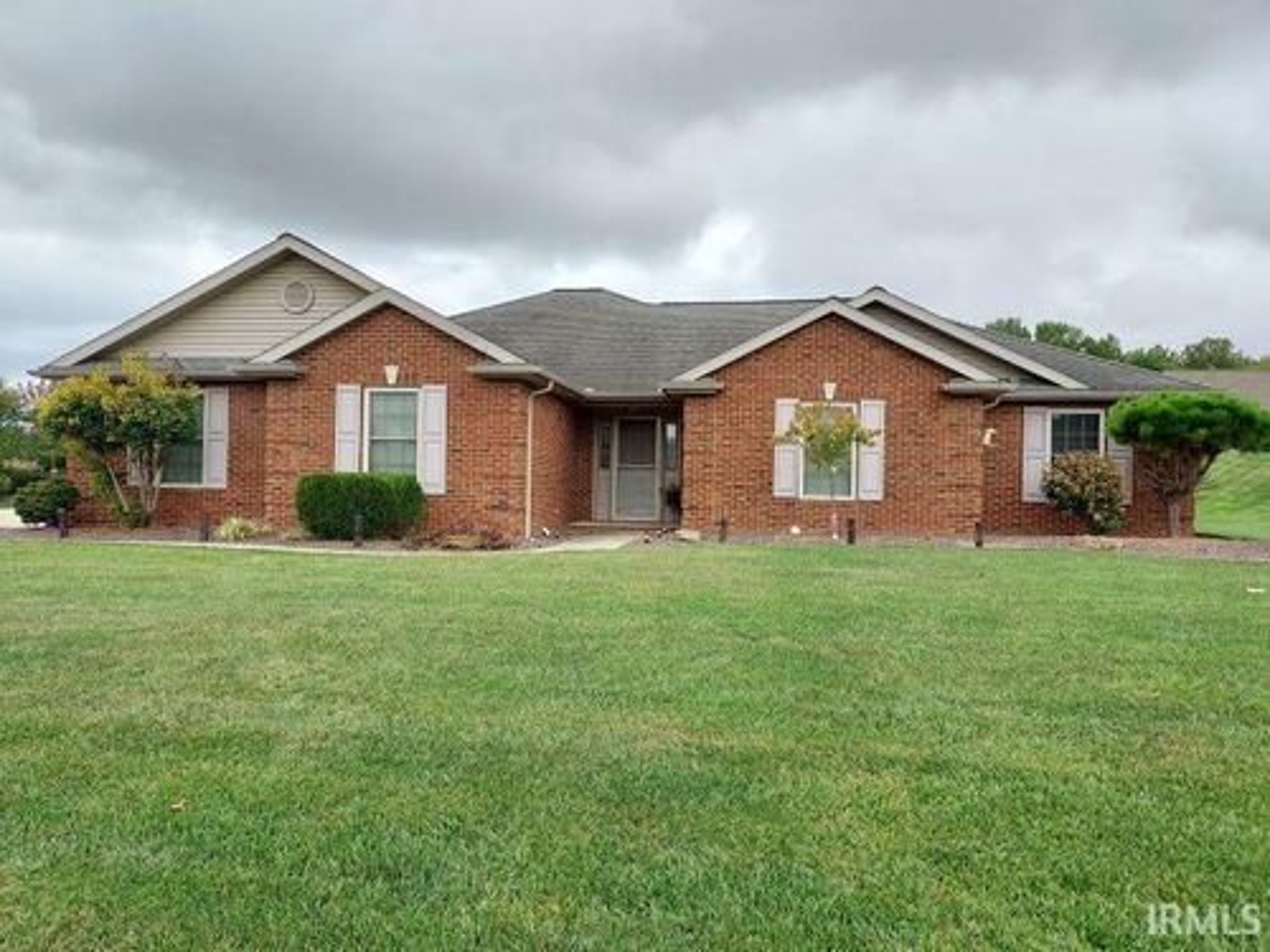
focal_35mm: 24
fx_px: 881
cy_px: 476
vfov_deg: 56.8
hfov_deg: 71.6
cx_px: 635
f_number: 1.8
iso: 40
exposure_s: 1/403
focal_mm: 4.6
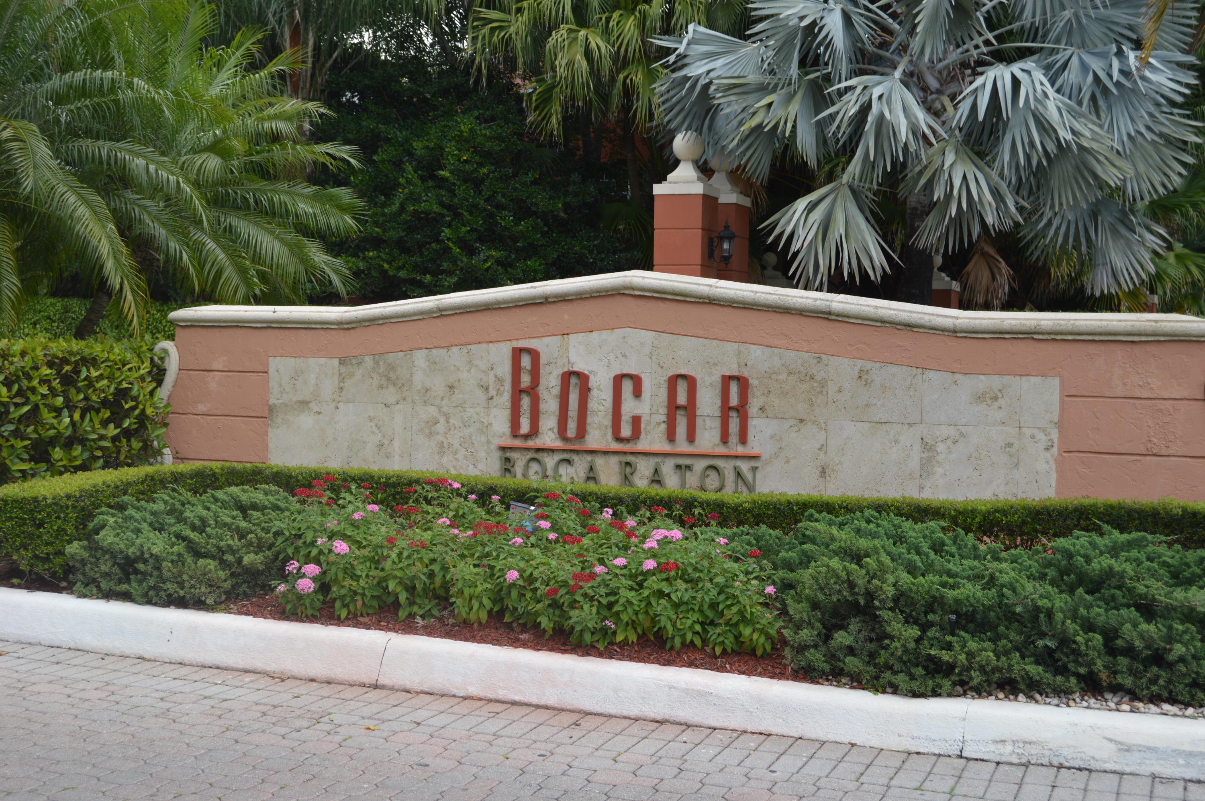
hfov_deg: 42.4
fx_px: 1555
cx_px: 602
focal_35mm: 46
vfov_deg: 28.9
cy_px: 400
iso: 100
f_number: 6.3
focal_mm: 31
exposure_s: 1/160
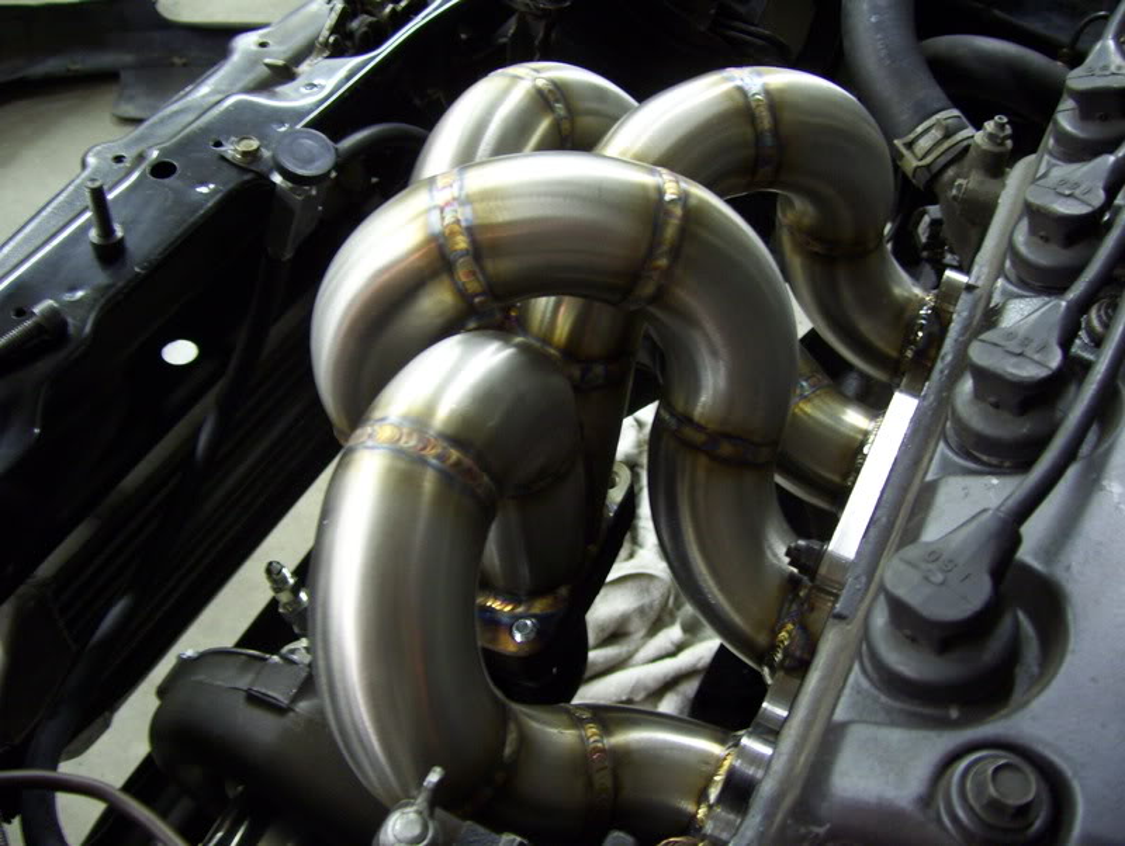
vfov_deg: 39.7
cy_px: 423
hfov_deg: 51.3
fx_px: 1171
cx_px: 562
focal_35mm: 36
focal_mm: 6
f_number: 2.7
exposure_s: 1/8
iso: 160
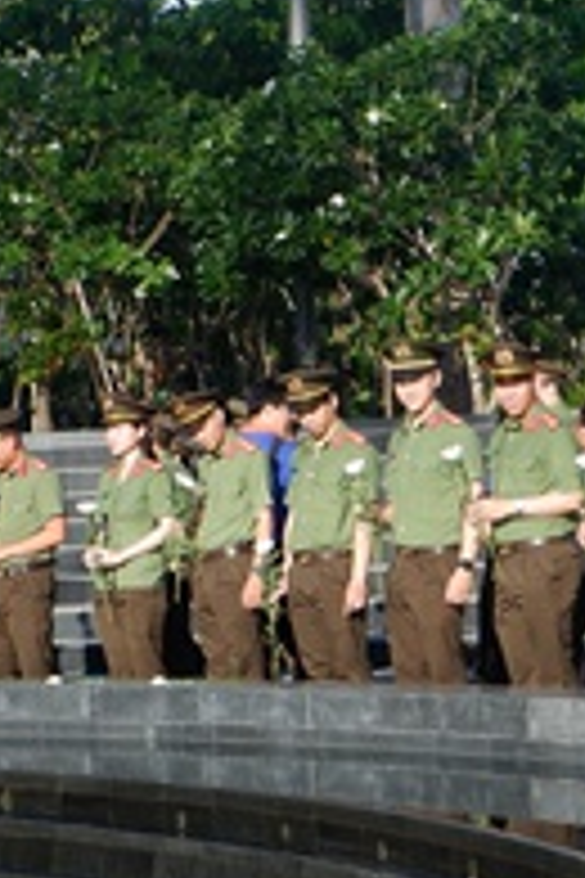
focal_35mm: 146
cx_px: 814
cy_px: 502
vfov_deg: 14.1
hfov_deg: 9.2
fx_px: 3558
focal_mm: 26.9
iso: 200
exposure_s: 1/250
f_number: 8
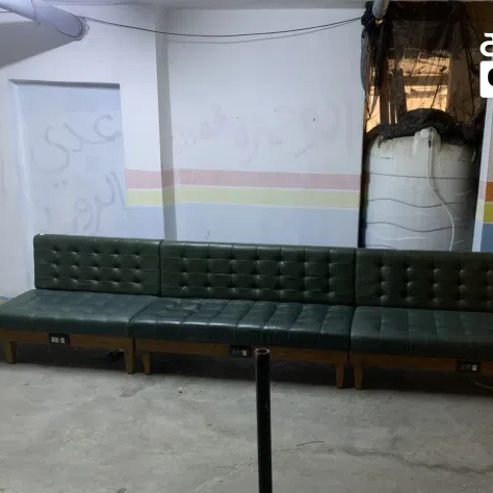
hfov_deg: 51.7
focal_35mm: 31
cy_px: 248
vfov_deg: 52.5
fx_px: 500
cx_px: 323
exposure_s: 1/25
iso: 400
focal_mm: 4.25
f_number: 1.8
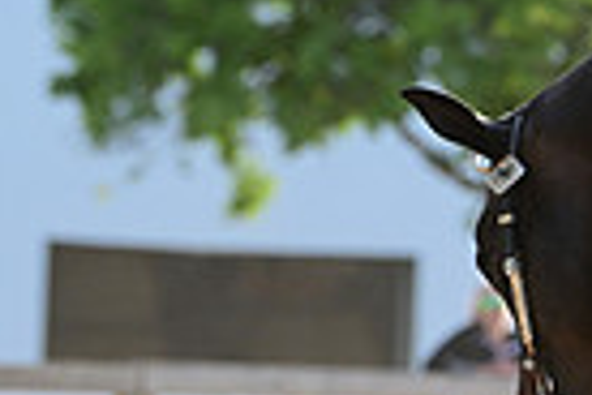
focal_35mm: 589
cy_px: -84
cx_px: 1205
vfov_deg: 2.3
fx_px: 9685
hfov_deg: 3.5
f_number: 5
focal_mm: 140
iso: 1250
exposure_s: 1/1600
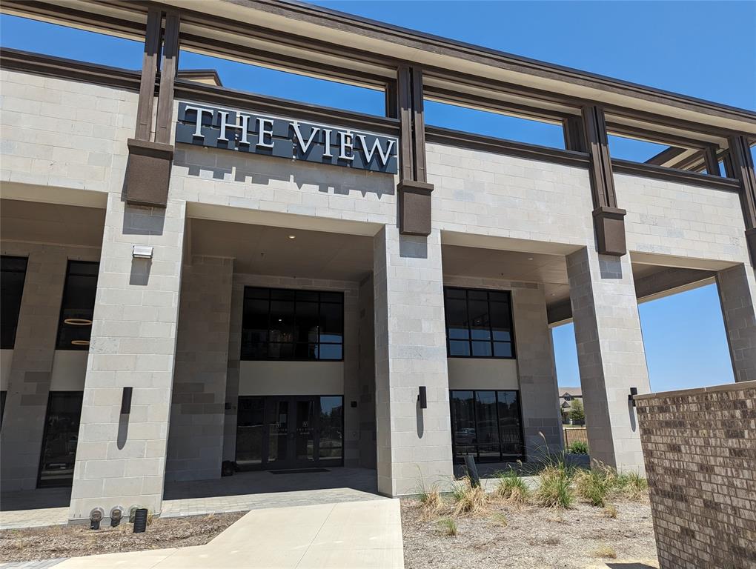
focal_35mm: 24
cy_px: 284
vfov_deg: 56.9
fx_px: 525
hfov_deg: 71.5
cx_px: 378
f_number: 1.85
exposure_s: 1/2217
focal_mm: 6.81
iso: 48
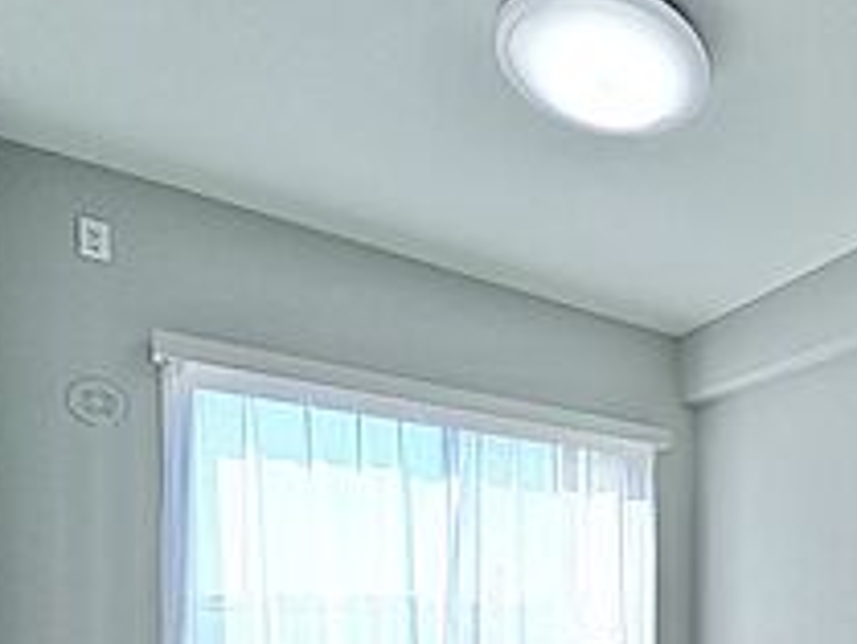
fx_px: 743
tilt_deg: -0.9
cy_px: 623
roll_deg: +0.3
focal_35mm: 30
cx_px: 791
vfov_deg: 41.6
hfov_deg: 51.8
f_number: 2.2
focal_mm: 2.22
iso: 40
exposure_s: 1/1323
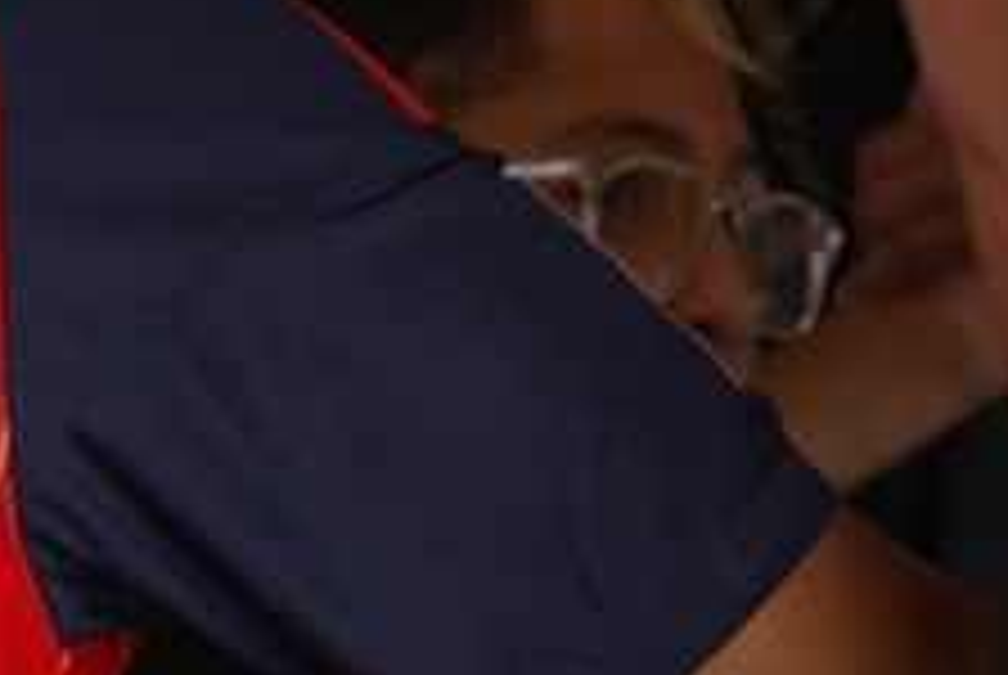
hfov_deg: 6.4
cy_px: -801
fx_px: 8972
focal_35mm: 320
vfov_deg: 4.2
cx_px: 1179
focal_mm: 70
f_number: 4.5
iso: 800
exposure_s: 1/100
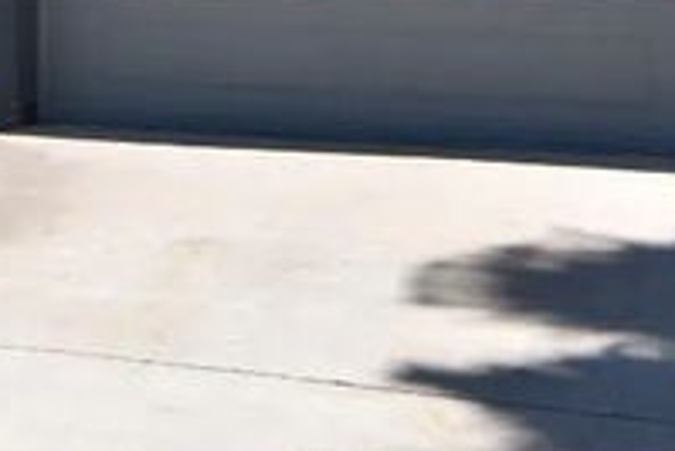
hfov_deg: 17.3
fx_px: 2168
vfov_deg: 11.6
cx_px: 10
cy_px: -134
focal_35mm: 116
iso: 125
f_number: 8
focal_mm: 15
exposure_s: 1/250
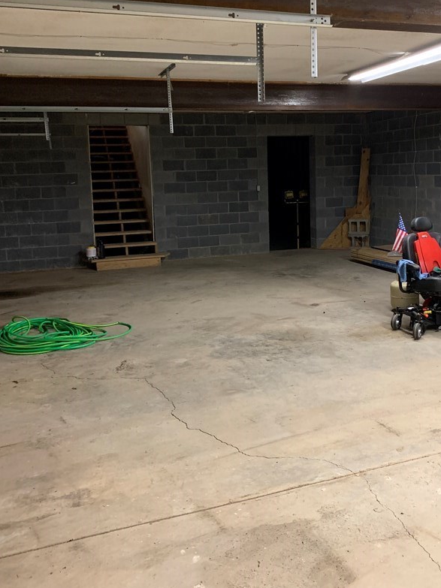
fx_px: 578
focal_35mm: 34
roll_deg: +1.7
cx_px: 264
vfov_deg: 53.6
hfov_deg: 41.6
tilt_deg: -5.7
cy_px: 237
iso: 320
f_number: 1.8
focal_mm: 4.25
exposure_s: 1/30
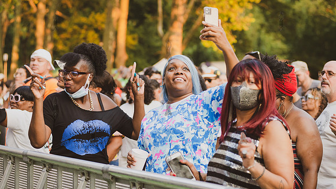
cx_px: 168
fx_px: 864
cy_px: 105
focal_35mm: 97
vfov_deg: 12.5
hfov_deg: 22.0
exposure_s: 1/800
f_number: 4.5
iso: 1000
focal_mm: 92
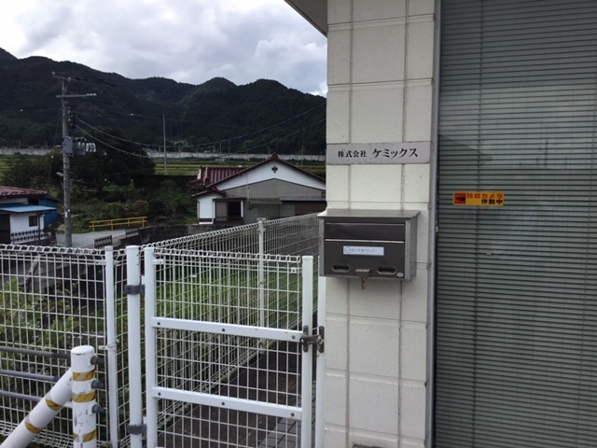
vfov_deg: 45.4
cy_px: 224
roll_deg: -0.6
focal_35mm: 31
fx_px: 535
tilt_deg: -4.9
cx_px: 298
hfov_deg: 58.4
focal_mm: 3.3
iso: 25
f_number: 2.4
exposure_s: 1/926
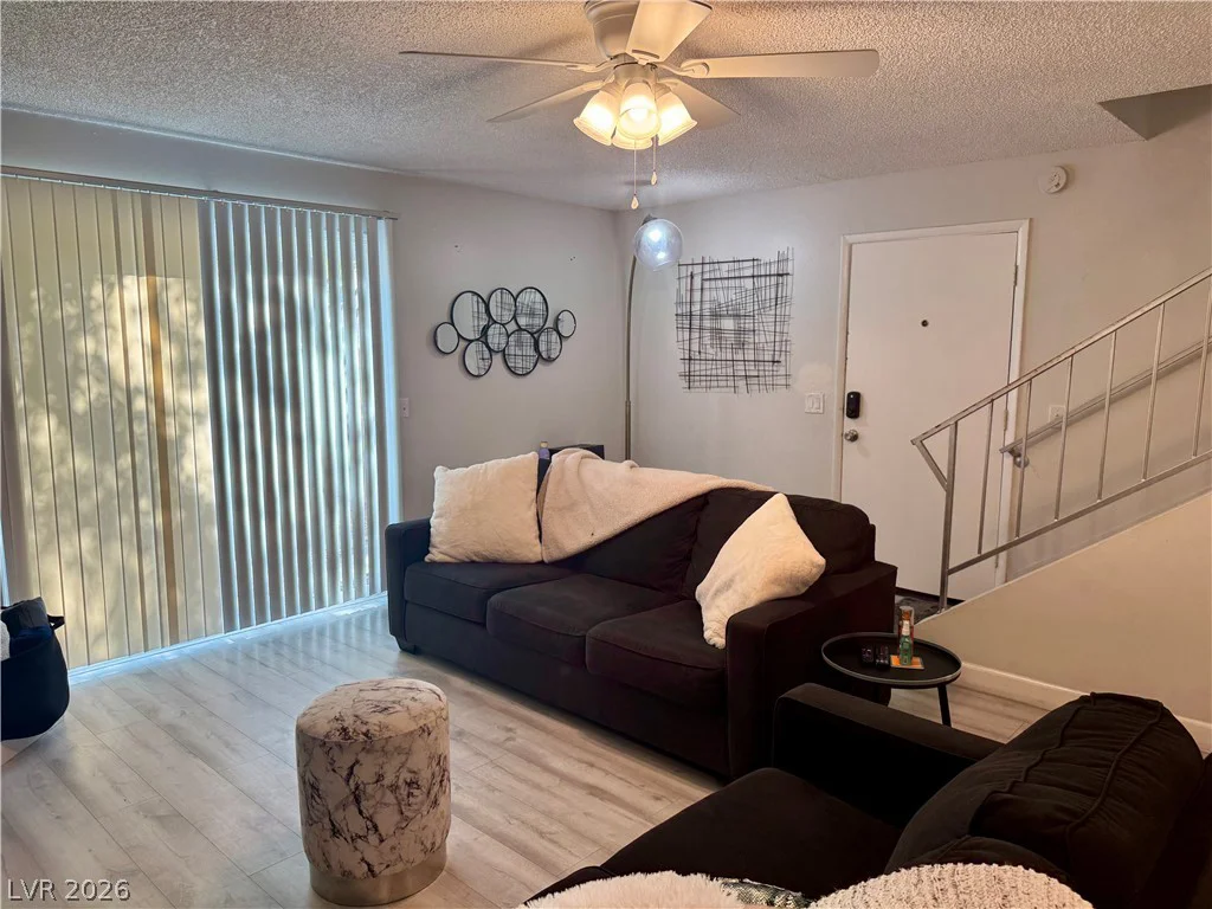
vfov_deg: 56.8
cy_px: 454
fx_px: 840
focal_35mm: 24
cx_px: 606
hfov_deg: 71.6
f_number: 1.78
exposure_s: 1/120
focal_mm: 6.76
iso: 100
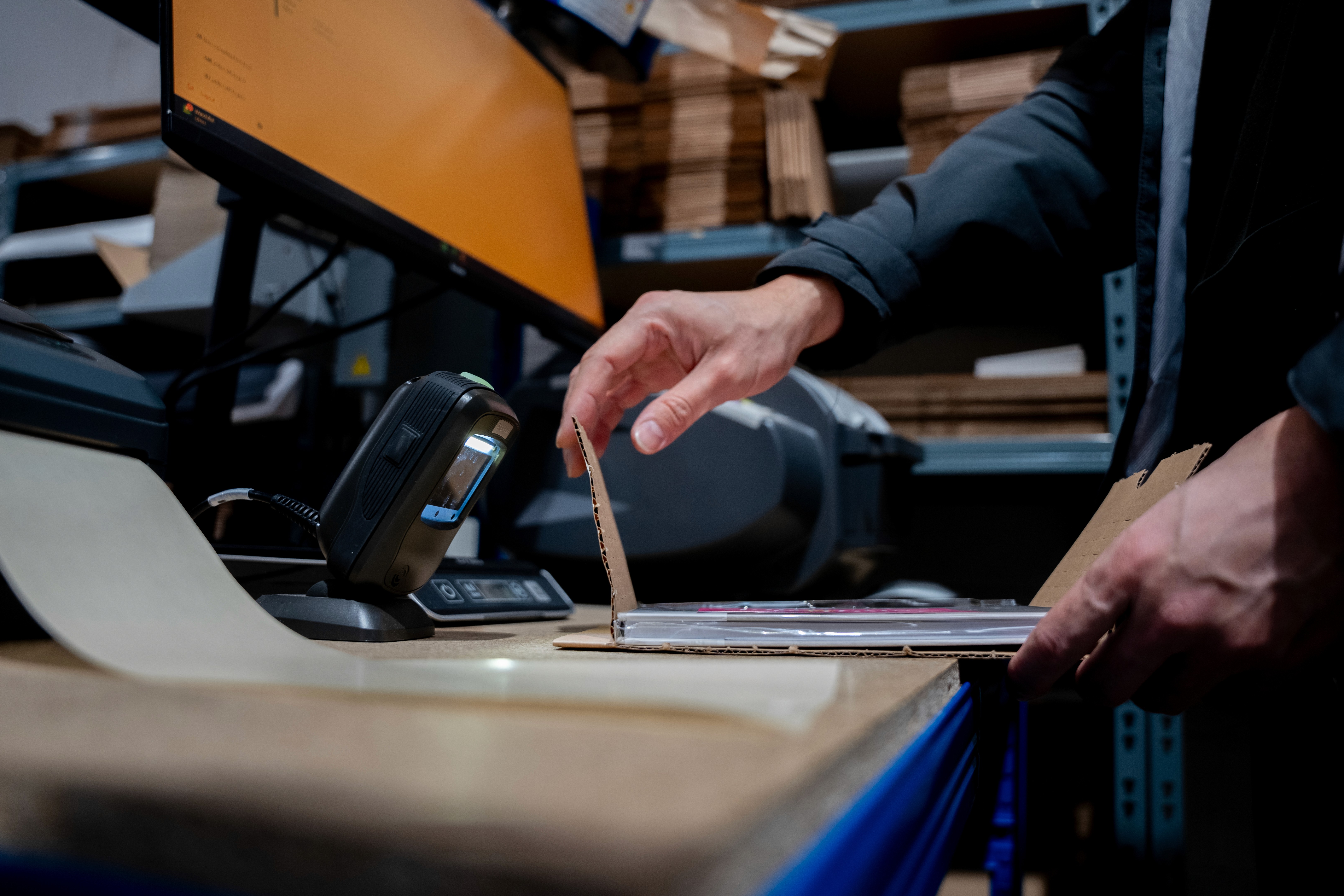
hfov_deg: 66.5
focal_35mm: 27
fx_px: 1024
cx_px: 671
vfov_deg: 47.2
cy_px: 426
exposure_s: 1/60
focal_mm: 25.4
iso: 1600
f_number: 2.8
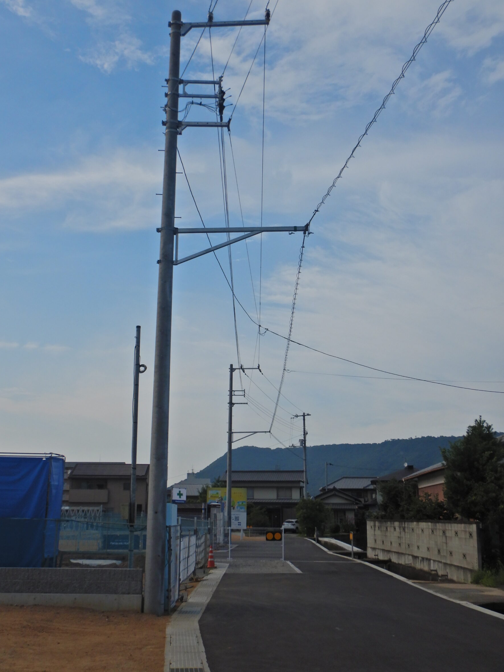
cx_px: 237
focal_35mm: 40
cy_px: 339
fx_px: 777
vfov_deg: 46.8
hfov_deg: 35.9
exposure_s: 1/1500
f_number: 4.2
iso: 125
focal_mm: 6.6
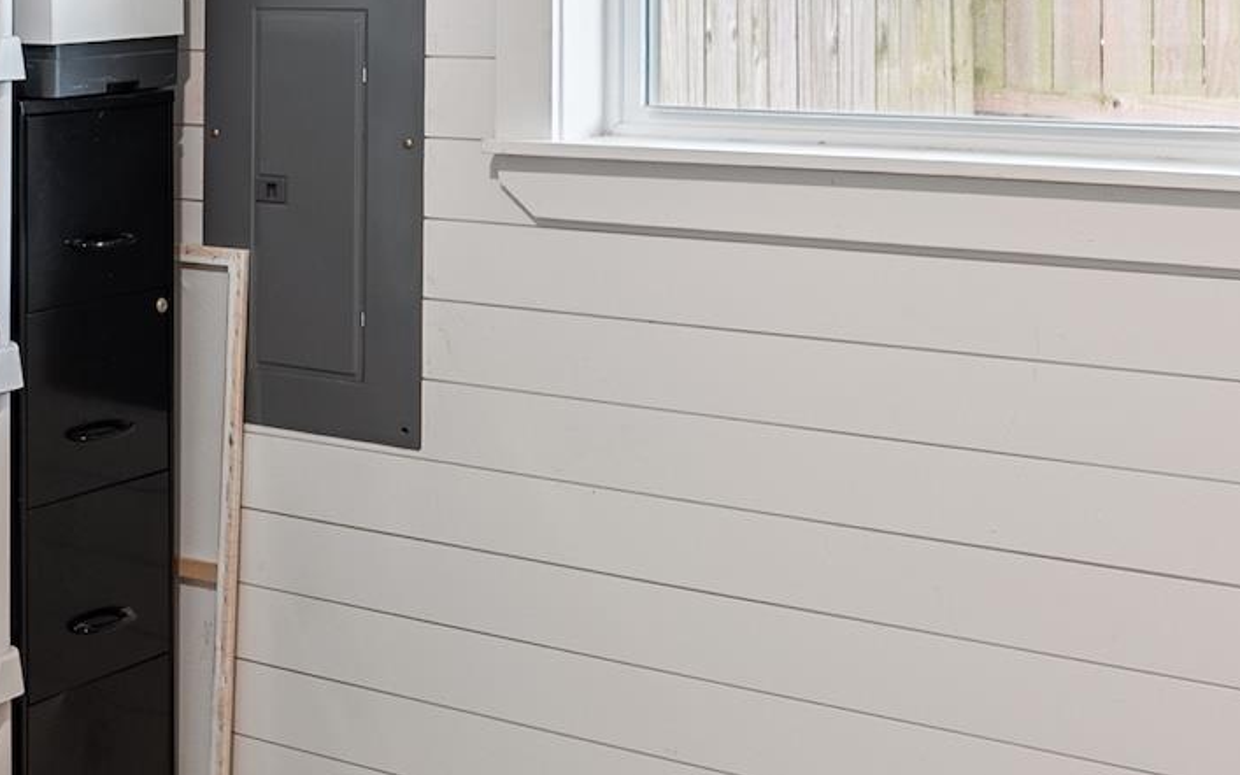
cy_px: 469
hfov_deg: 30.4
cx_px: -25
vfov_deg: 20.9
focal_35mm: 62
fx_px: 2095
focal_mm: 14
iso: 100
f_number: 2.8
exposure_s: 1/6
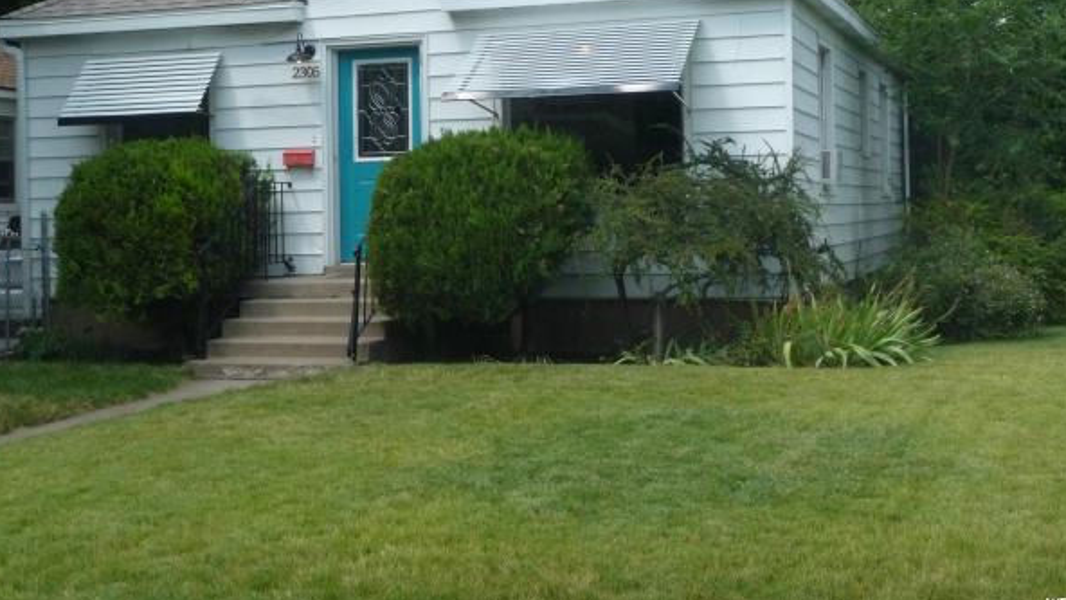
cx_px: 528
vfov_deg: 22.5
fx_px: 1498
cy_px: 178
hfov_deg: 39.2
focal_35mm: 53
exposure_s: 1/400
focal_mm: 7.6
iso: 400
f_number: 10
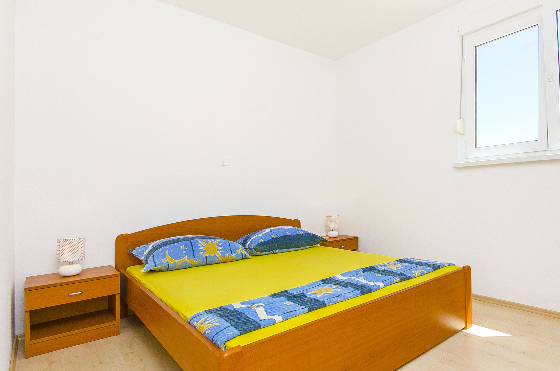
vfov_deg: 61.7
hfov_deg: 82.4
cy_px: 178
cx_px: 351
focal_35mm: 20
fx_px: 311
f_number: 8
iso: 160
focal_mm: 10
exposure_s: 1/160
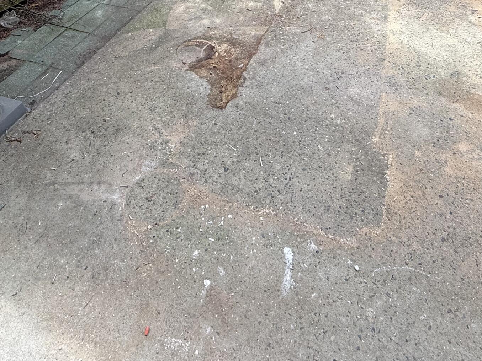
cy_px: -21
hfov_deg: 58.4
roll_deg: +2.5
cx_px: 237
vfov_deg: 38.8
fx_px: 432
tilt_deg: -26.4
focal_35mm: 31
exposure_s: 1/421
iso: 50
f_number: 2.2
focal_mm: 2.22
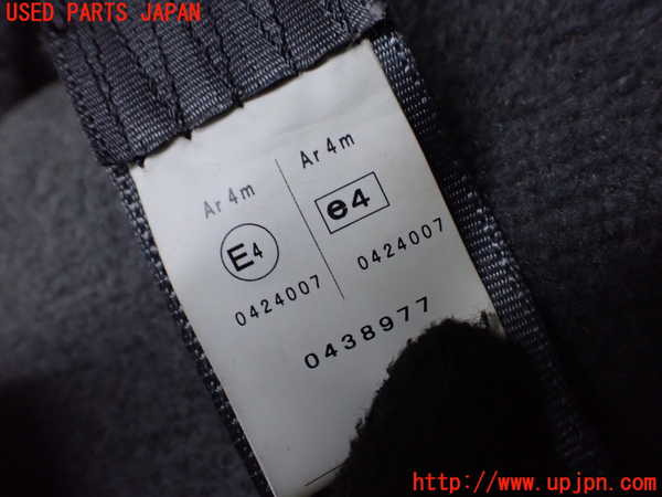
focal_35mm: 30
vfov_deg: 46.8
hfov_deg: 60.0
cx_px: 331
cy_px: 248
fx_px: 574
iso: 800
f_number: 2.3
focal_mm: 5.4
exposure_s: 1/30
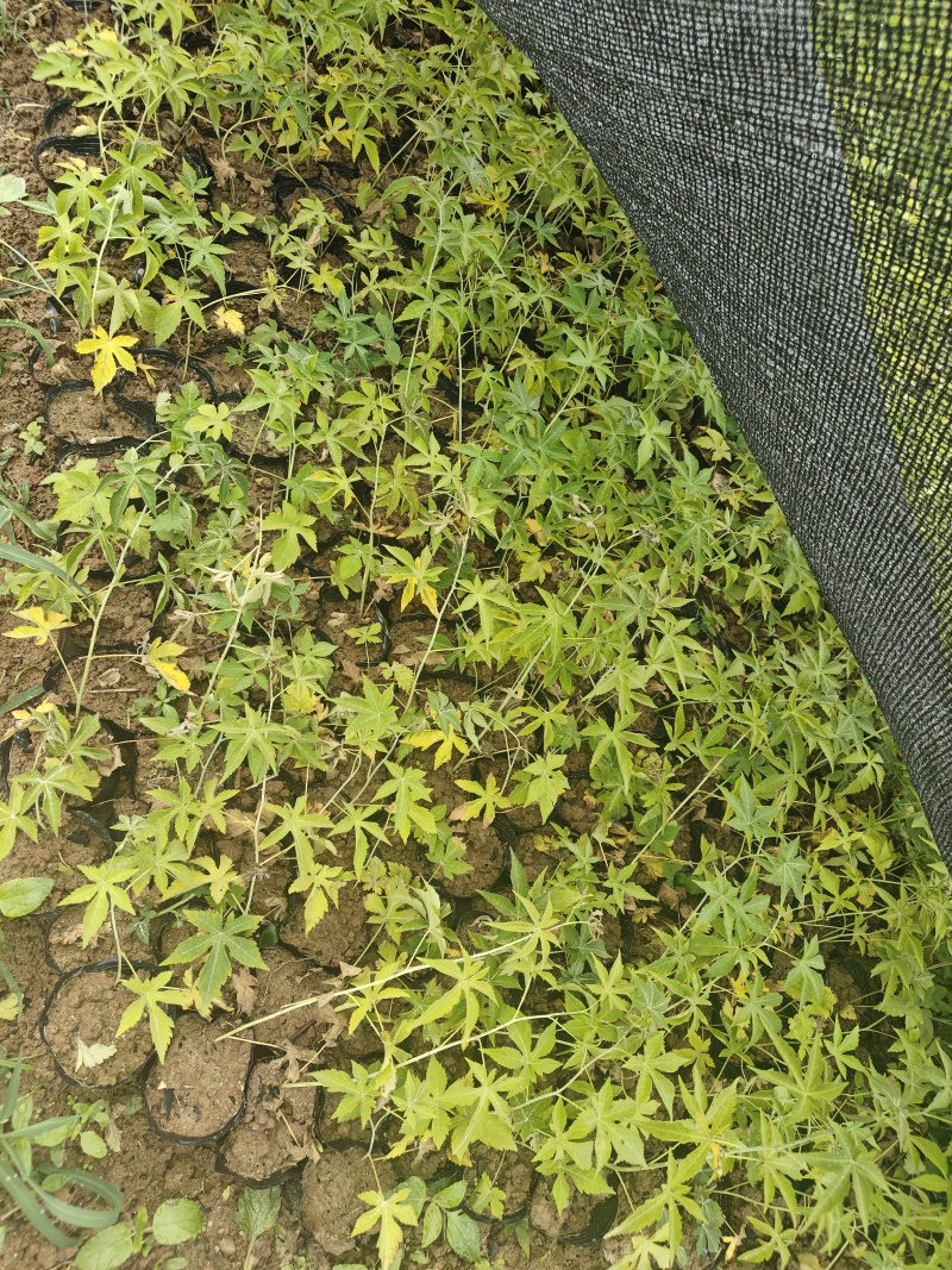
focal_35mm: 24
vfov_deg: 71.6
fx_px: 880
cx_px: 476
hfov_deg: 56.8
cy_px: 635
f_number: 1.8
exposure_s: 1/227
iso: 50
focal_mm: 5.59
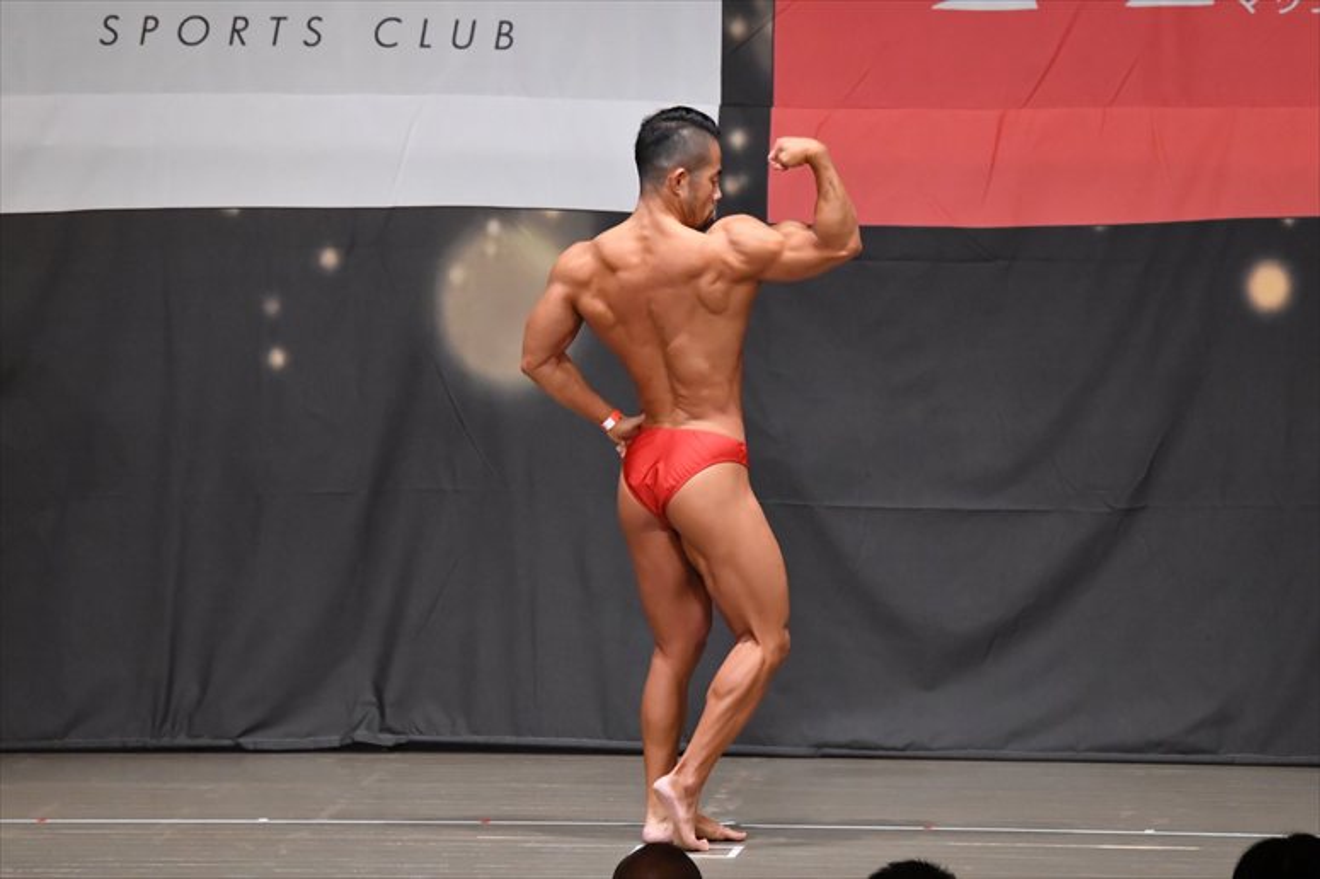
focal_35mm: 217
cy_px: 440
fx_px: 7953
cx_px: 660
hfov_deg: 9.5
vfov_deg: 6.3
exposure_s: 1/400
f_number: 5.6
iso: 6400
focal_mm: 145
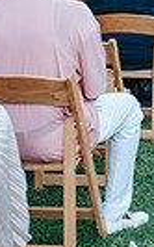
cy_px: -57
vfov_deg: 13.0
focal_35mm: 156
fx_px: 1049
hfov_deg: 7.9
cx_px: 336
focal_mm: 35
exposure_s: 1/500
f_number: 3.2
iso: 280
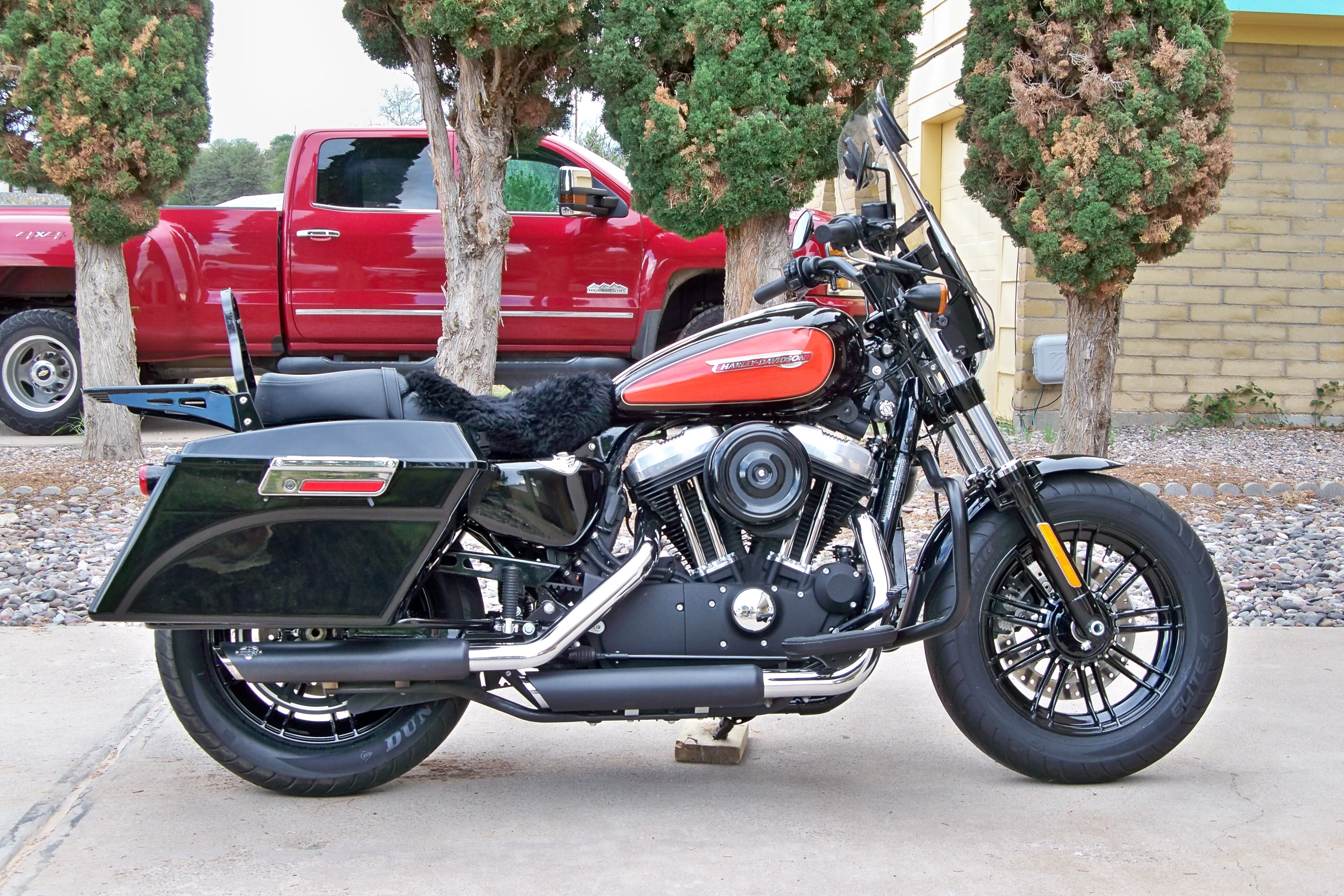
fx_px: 1979
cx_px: 678
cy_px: 479
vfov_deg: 25.5
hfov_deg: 37.5
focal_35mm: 53
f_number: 3.8
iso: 80
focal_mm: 8.8
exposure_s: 1/50
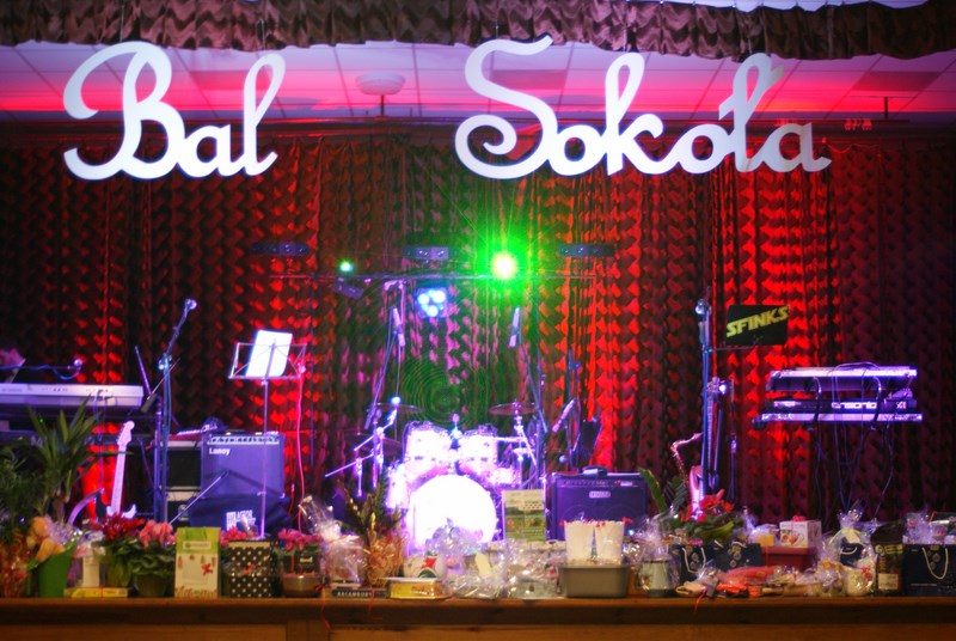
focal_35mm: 52
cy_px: 320
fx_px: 1396
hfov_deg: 37.8
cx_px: 478
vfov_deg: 25.8
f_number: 4
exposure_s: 1/5
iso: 400
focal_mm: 35
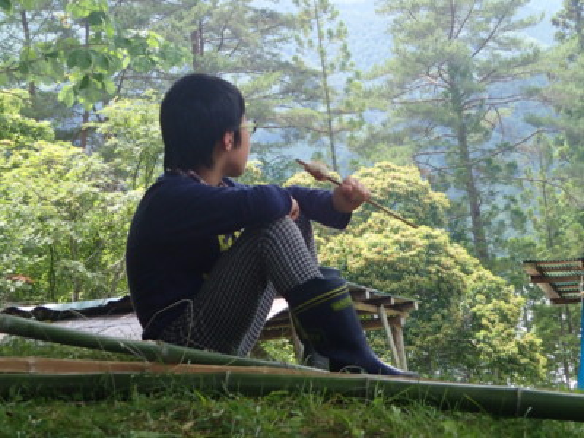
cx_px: 292
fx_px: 1687
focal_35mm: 100
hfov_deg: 19.6
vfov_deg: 14.8
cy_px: 219
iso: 500
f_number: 4.9
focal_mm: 18
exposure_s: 1/500
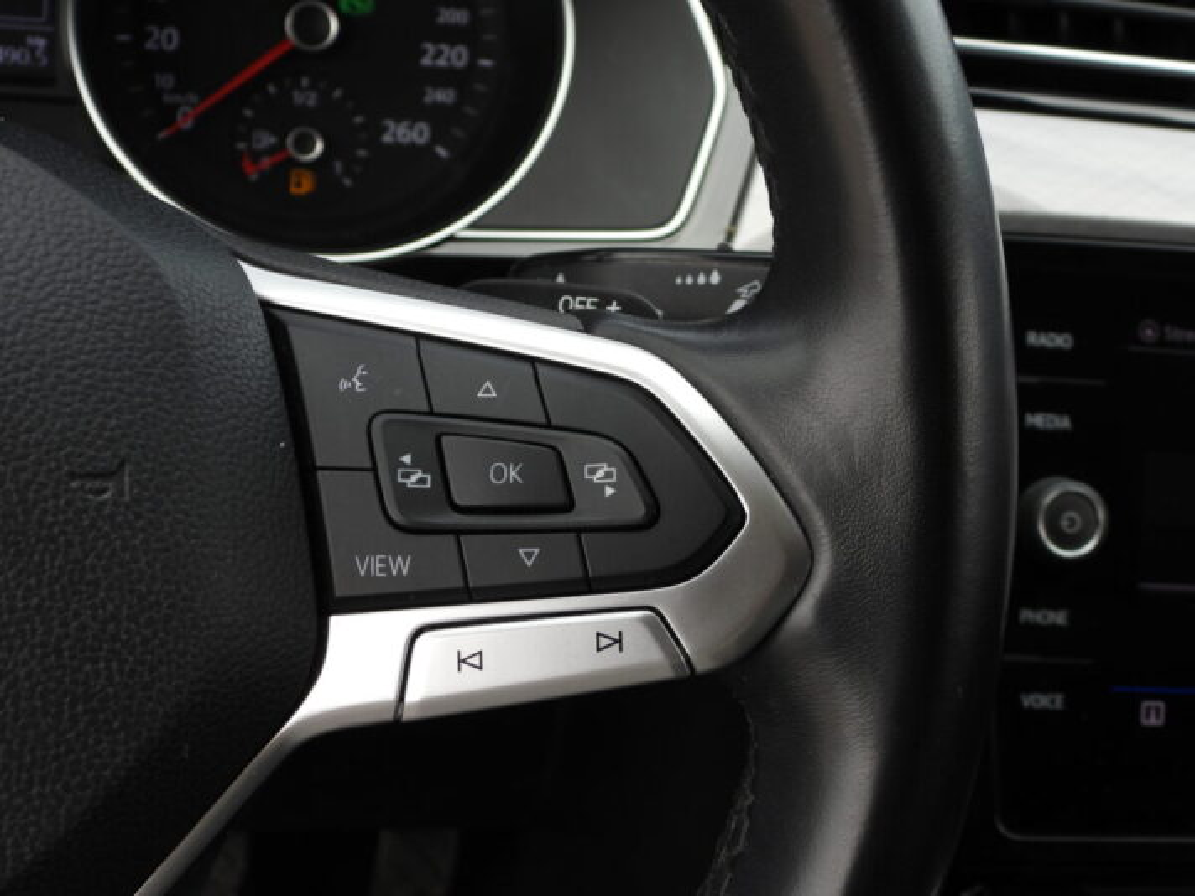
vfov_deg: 29.1
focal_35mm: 50
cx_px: 598
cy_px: 448
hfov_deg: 38.2
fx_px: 1726
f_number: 3.2
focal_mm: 9
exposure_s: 1/250
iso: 100
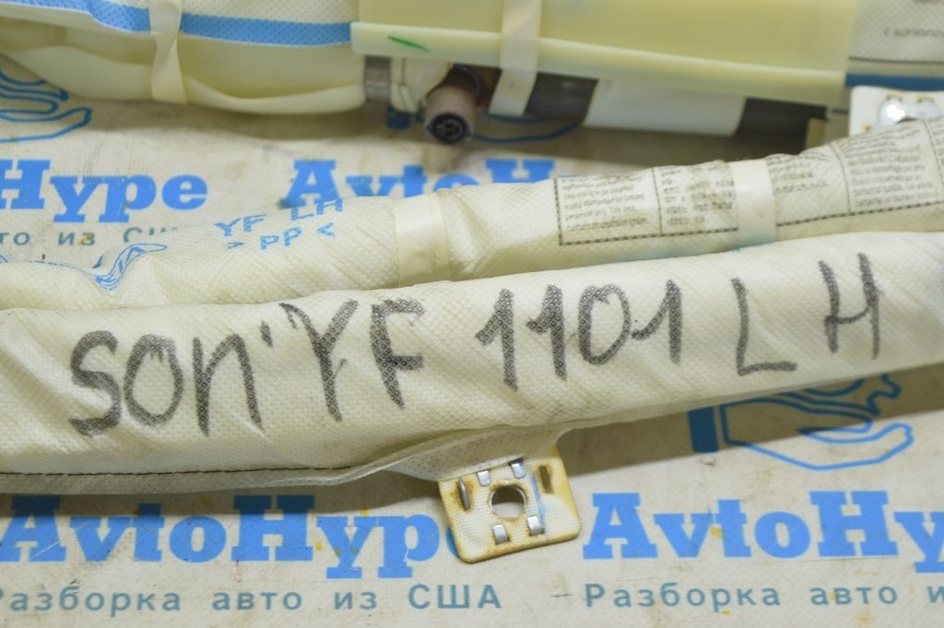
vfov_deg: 16.5
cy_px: 314
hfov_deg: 24.6
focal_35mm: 82
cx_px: 472
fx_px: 2162
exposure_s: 1/20
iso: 400
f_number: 5.6
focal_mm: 55
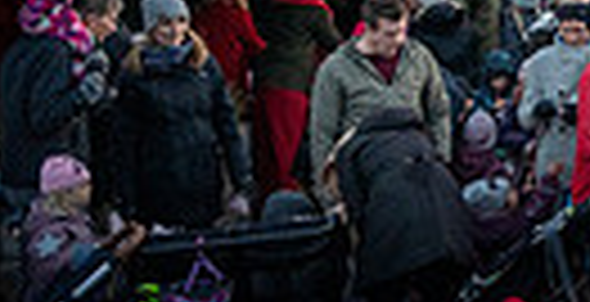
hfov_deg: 13.7
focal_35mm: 129
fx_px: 1976
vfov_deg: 8.3
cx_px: 1283
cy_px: -280
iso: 1600
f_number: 4
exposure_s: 1/250
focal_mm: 27
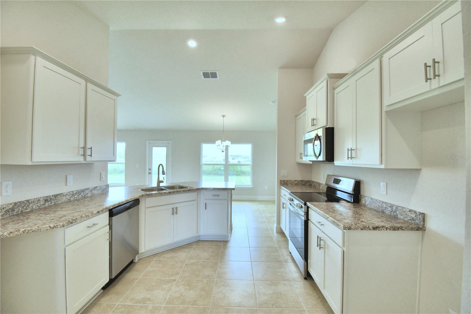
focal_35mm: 15
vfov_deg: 77.3
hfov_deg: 100.4
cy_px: 157
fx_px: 196
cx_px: 236
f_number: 4.5
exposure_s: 1/125
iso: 250
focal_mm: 10
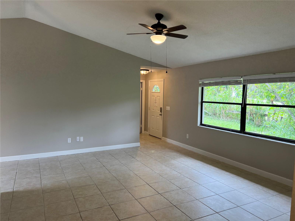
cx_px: 148
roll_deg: -0.6
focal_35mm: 26
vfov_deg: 53.1
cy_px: 110
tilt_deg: -4.2
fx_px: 222
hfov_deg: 67.3
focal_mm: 5.7
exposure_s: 1/140
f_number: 1.5
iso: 64
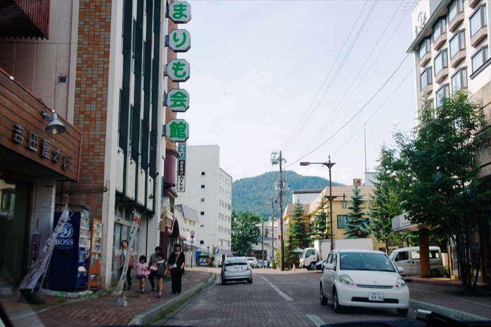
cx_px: 246
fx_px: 552
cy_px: 164
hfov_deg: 48.0
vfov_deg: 33.0
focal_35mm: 40
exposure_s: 1/125
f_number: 13
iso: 200
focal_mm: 27
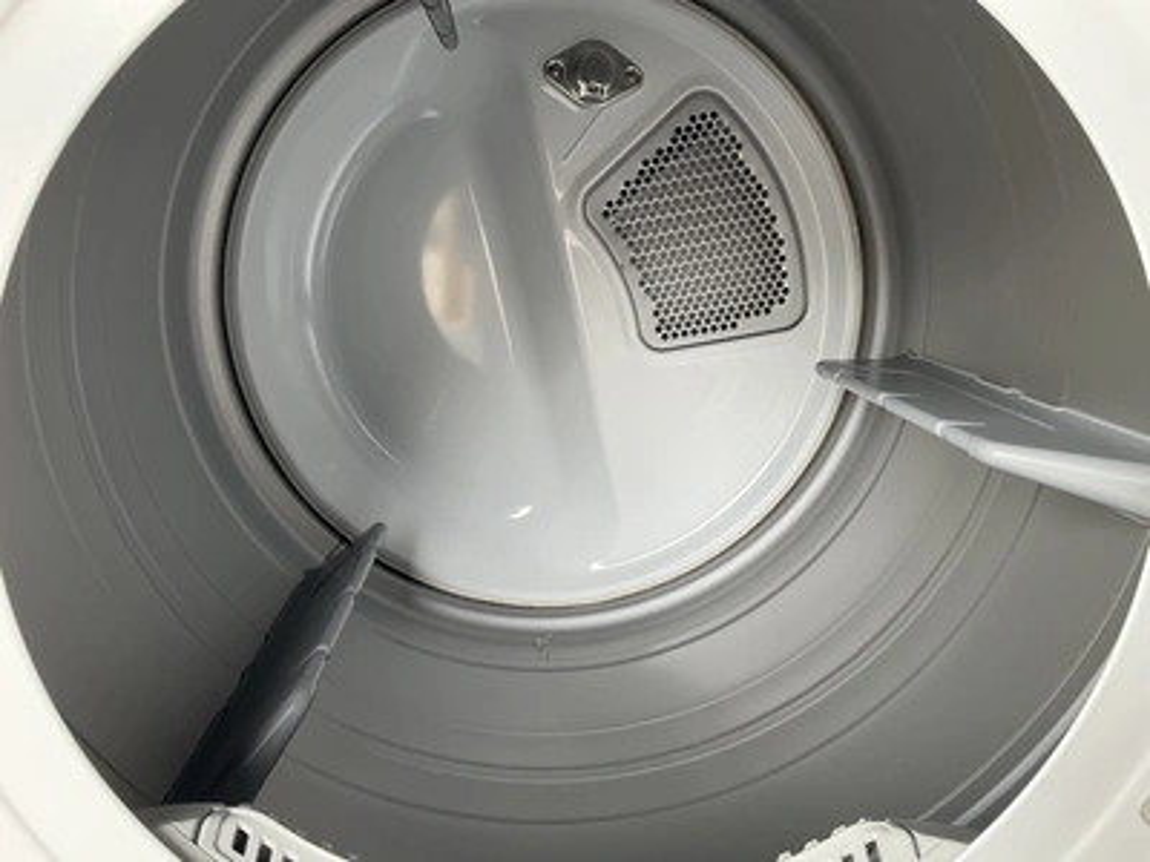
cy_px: 431
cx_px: 575
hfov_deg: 61.7
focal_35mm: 29
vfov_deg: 48.2
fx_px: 963
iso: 32
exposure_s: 1/122
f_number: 1.8
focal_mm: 3
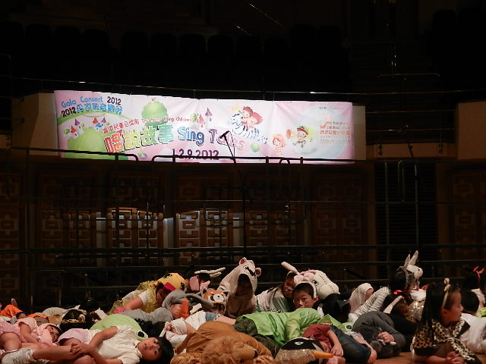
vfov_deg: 16.2
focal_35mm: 91
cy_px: 182
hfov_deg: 21.5
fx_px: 1278
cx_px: 243
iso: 360
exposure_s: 1/30
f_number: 4.9
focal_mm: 16.3
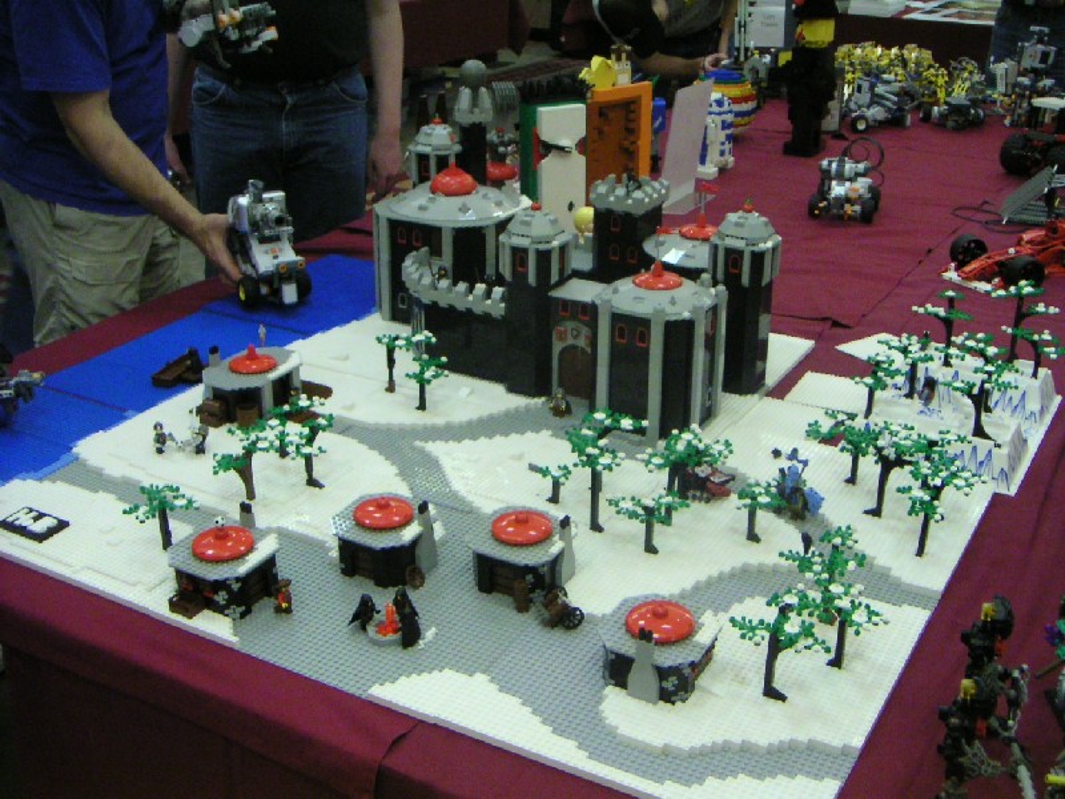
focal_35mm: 40
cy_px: 400
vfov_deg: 36.0
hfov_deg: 46.8
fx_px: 1231
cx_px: 532
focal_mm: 5.3
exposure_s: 1/45
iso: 400
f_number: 2.9
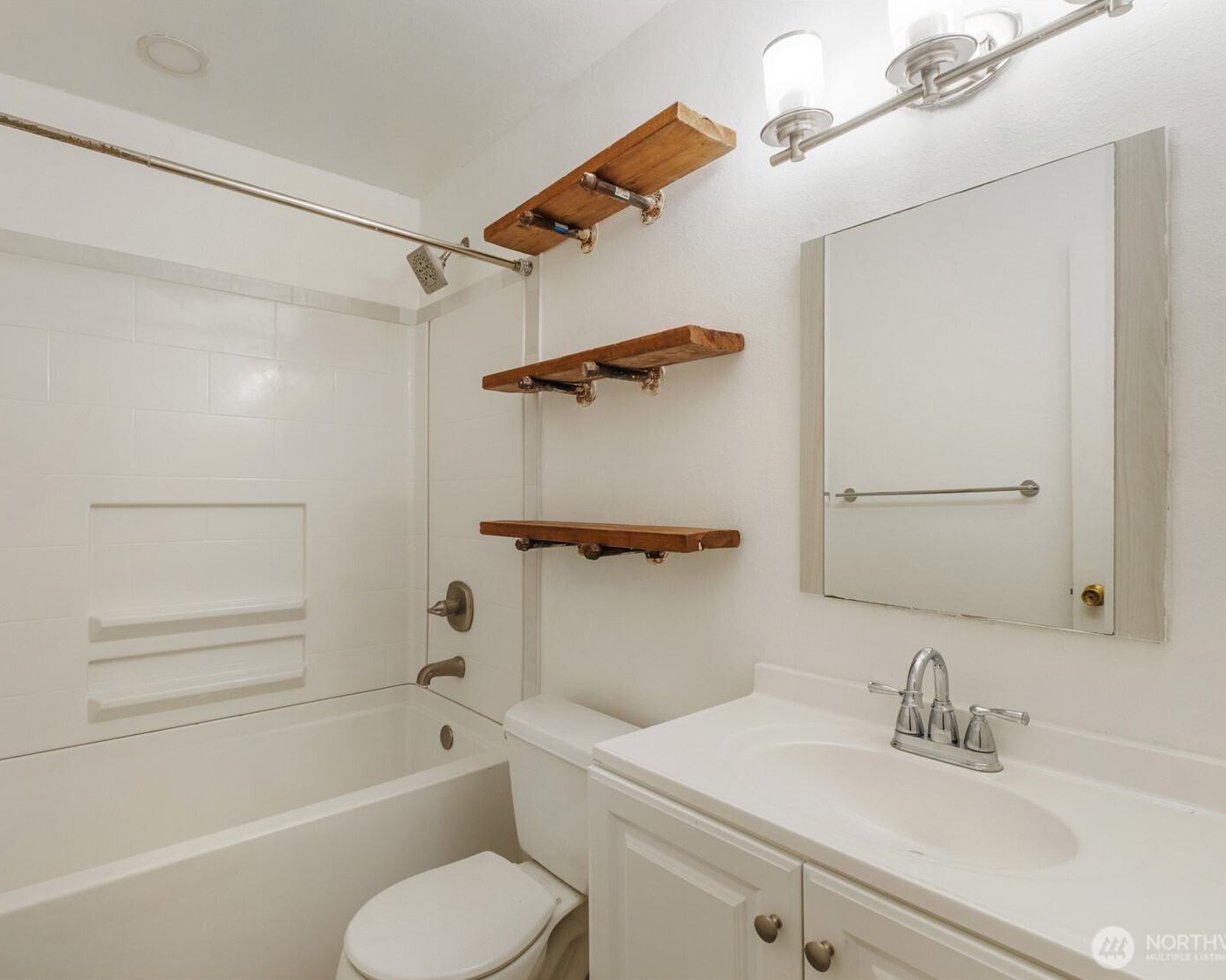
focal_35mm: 17
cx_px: 563
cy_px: 488
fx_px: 617
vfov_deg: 77.0
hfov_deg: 89.5
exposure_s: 1/4
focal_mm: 10
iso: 400
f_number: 8
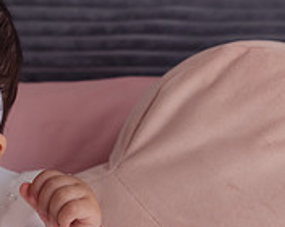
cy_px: 156
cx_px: -83
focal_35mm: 240
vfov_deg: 6.4
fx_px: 2020
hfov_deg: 8.0
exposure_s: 1/250
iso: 800
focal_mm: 70
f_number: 3.2
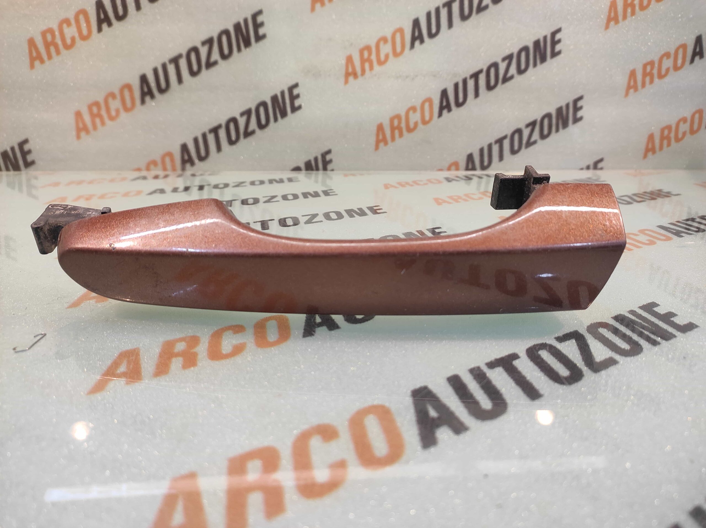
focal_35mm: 17
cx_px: 353
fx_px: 346
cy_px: 264
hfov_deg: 91.1
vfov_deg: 74.7
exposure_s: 1/33
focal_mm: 4.74
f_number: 1.79
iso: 211
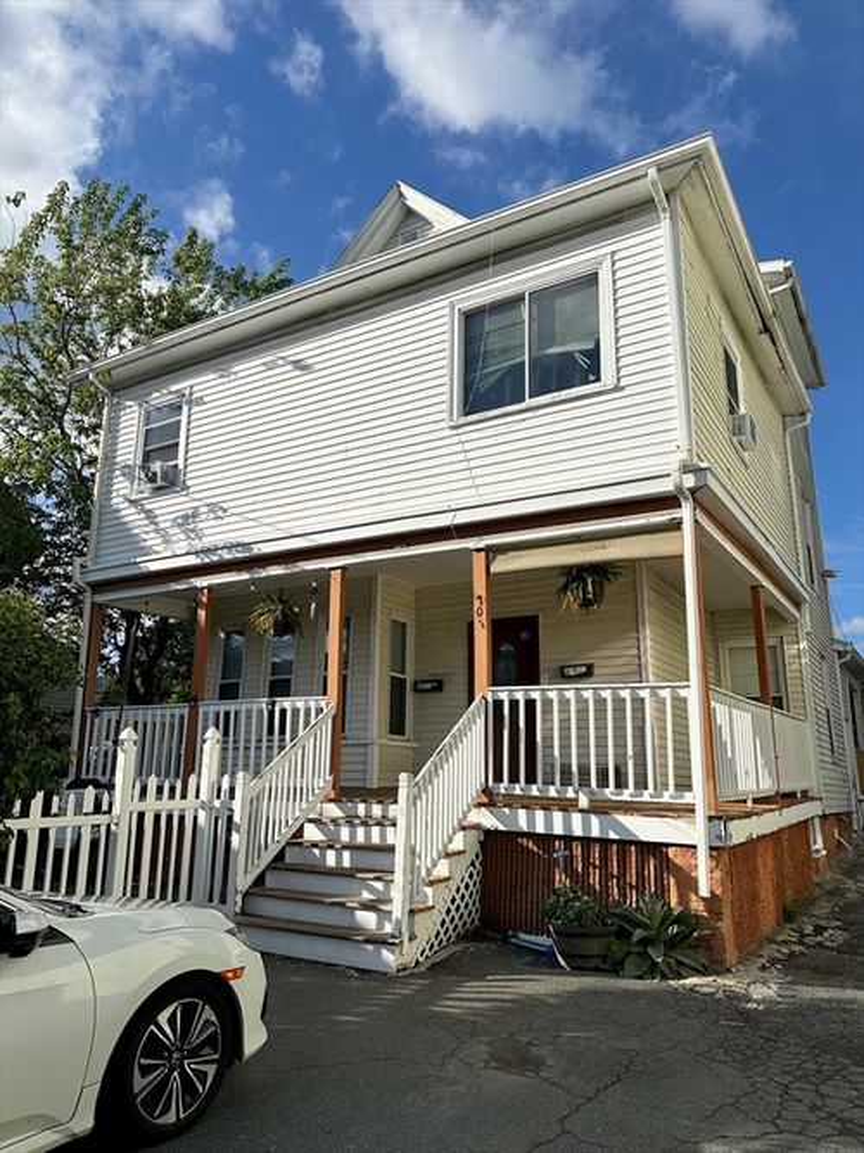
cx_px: 432
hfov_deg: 56.8
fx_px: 799
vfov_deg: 71.6
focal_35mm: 24
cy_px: 576
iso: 80
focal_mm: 6.86
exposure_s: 1/6211
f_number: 1.78
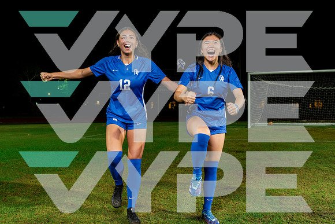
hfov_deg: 56.6
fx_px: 311
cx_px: 168
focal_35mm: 33
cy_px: 112
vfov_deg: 39.5
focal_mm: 32
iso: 2000
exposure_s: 1/250
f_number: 5.6
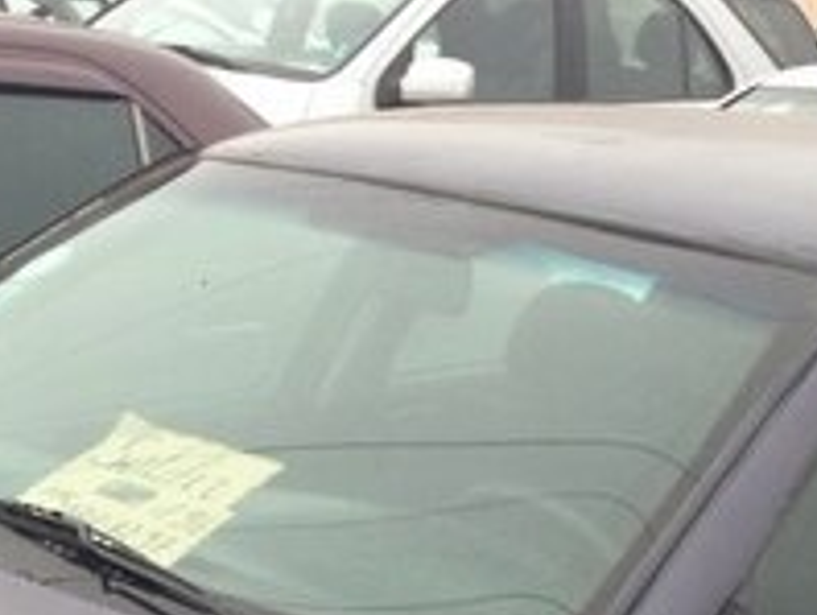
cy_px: 947
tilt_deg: -21.8
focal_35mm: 110
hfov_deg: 17.8
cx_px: 252
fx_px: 2599
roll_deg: -4.2
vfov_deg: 12.7
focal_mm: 4.12
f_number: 2.4
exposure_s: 1/120
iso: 64
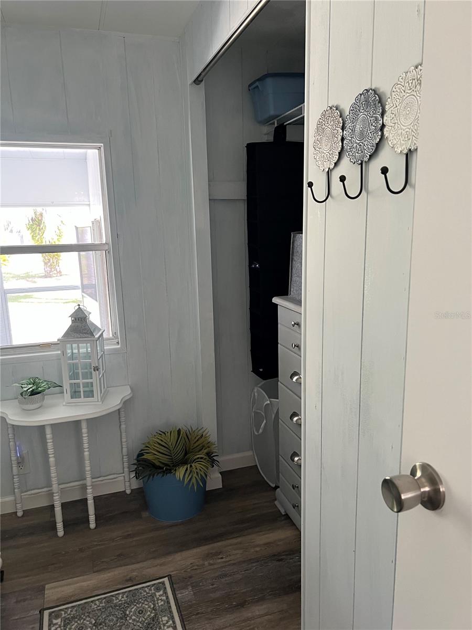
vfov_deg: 67.3
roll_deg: +0.2
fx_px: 473
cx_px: 236
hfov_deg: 53.1
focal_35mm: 26
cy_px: 315
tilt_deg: -9.9
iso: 160
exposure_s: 1/60
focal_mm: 5.7
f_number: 1.5
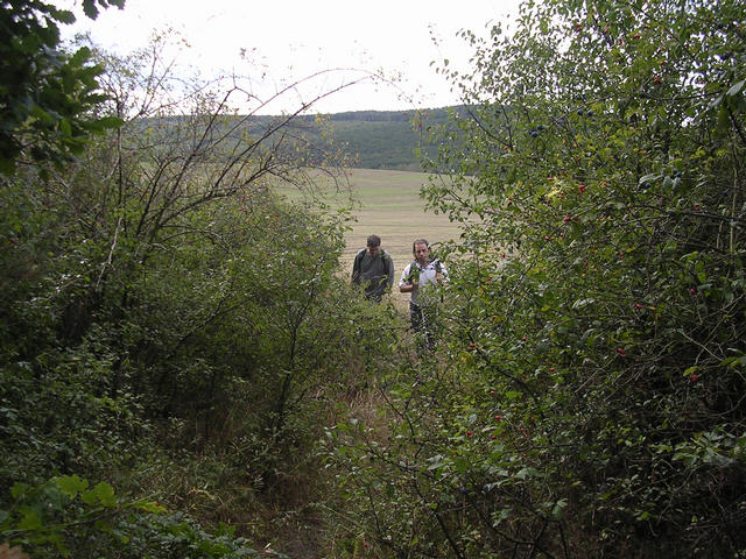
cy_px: 280
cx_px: 373
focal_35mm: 38
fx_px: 819
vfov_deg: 37.7
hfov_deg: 49.0
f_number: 2.8
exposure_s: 1/437
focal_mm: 5.8
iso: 100
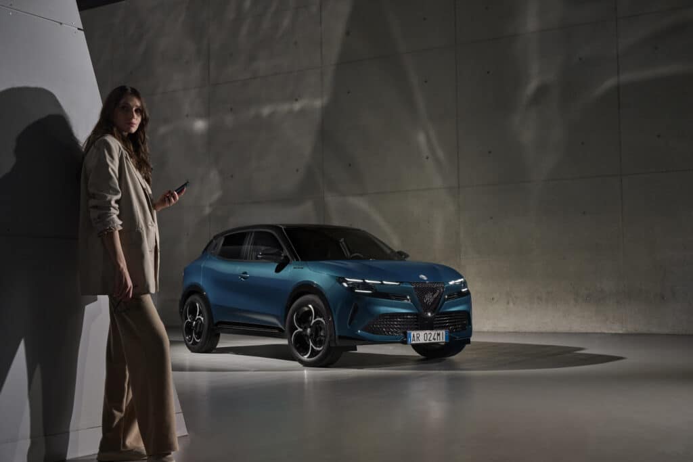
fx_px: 886
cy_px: 231
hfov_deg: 42.7
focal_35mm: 46
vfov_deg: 29.3
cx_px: 346
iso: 400
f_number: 8
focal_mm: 46
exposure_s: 1/40
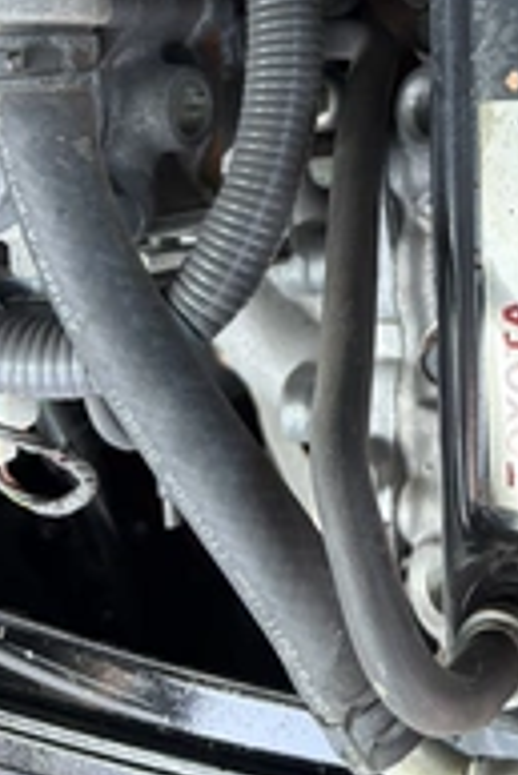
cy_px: 20
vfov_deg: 33.0
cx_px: 542
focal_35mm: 56
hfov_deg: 23.1
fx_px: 1206
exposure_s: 1/63
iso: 125
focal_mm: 5.96
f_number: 1.6
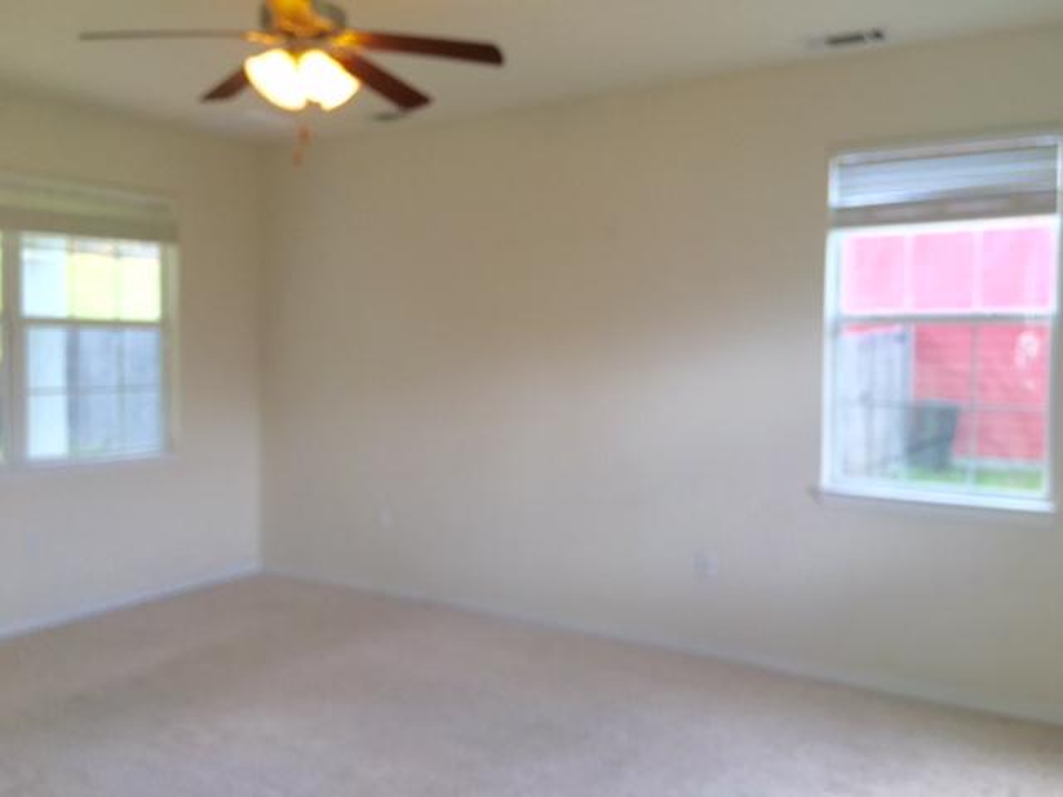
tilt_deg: -2.7
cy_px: 398
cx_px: 532
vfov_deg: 48.2
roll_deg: -0.3
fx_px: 891
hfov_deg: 61.7
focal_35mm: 29
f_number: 2.2
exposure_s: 1/120
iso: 40
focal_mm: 4.15
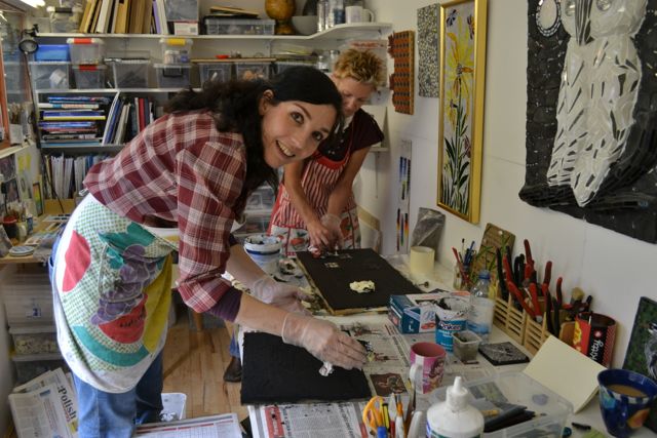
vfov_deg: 43.6
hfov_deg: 61.9
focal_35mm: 30
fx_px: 548
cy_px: 219
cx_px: 328
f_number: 3.8
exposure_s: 1/80
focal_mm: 20
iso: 200
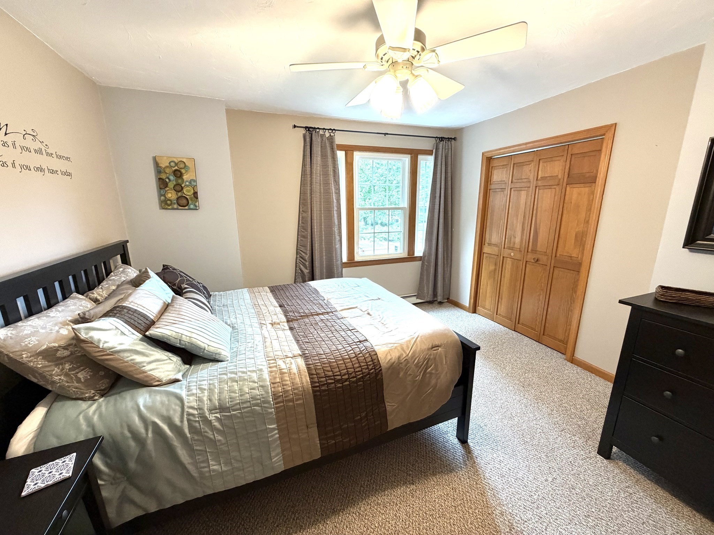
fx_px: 289
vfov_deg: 85.7
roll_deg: +0.3
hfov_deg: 102.1
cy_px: 268
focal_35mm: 14
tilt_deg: -12.7
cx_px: 357
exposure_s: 1/60
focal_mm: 2.22
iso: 320
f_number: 2.2
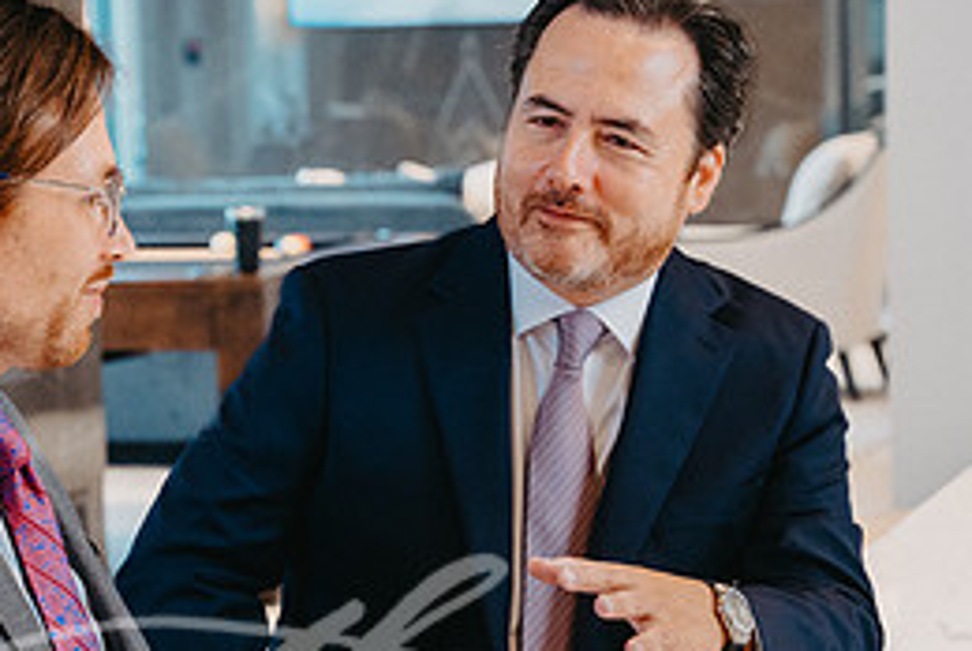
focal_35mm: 156
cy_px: 342
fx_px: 4217
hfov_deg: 13.1
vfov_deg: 8.8
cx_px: 292
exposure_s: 1/100
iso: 1000
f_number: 5
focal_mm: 70
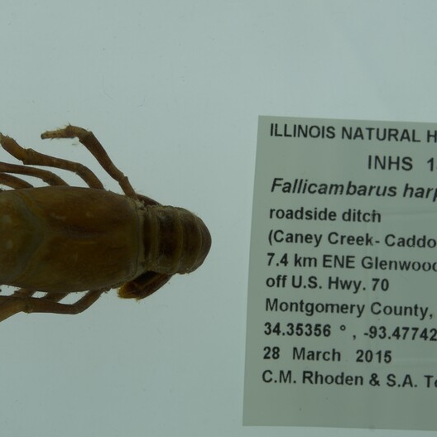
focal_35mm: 116
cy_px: 192
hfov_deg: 15.0
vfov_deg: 15.0
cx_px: 191
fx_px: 1657
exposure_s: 1/100
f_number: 9
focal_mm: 60
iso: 50
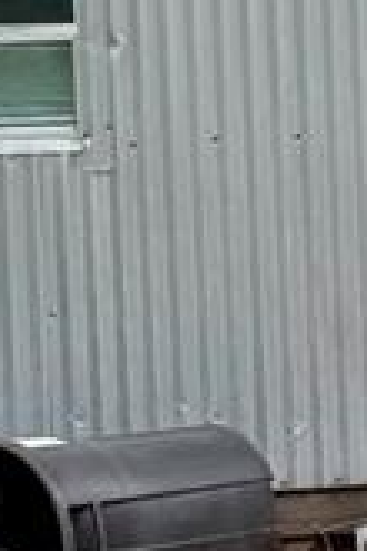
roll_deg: +1.6
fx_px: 2783
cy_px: 130
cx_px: 464
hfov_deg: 7.5
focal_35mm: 182
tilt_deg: -12.1
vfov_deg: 11.3
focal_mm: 6.76
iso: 100
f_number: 1.78
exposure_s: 1/607
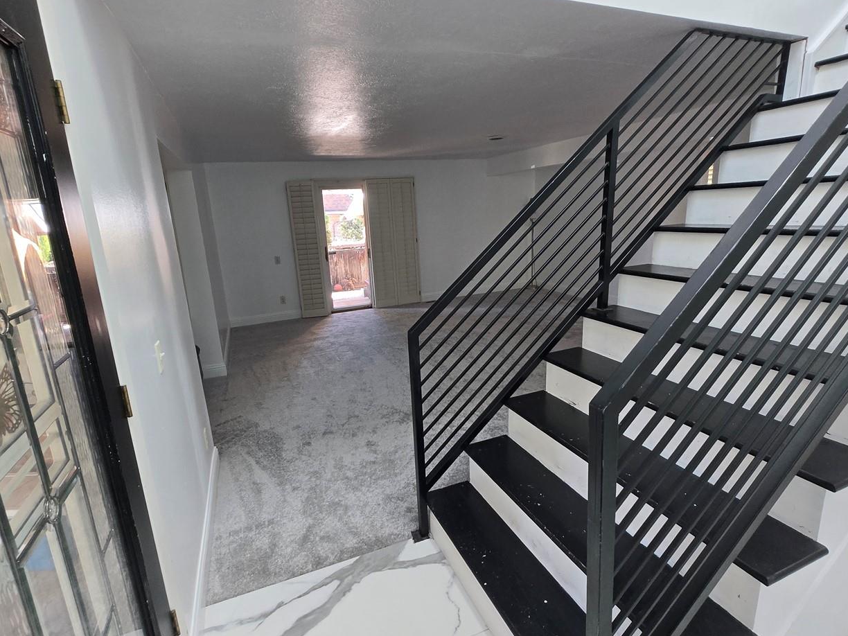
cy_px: 310
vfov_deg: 74.7
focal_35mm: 17
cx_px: 409
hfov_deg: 91.0
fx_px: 416
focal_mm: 1.7
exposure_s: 1/60
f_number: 2.2
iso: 125
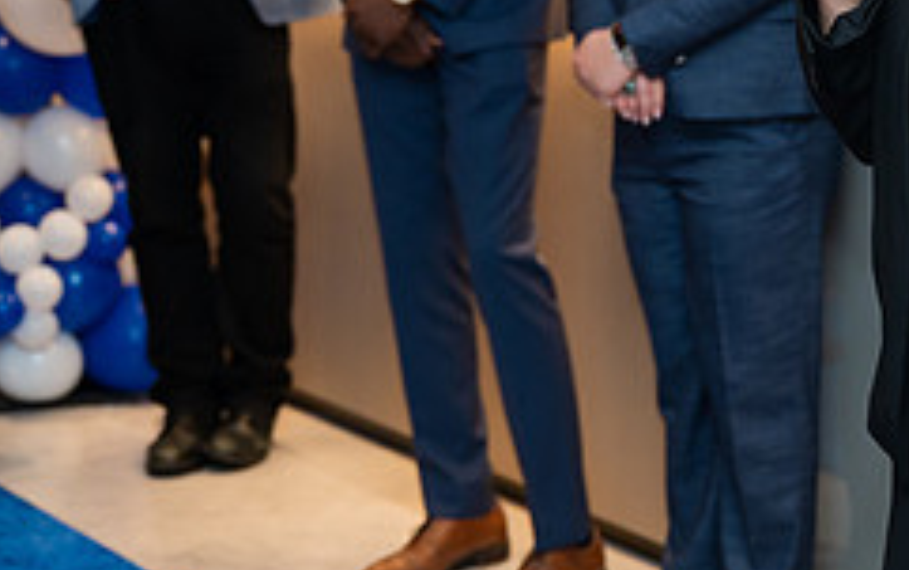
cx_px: 721
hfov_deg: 16.4
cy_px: -42
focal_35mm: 126
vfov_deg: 10.3
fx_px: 3124
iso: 400
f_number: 3.2
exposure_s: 1/160
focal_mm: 47
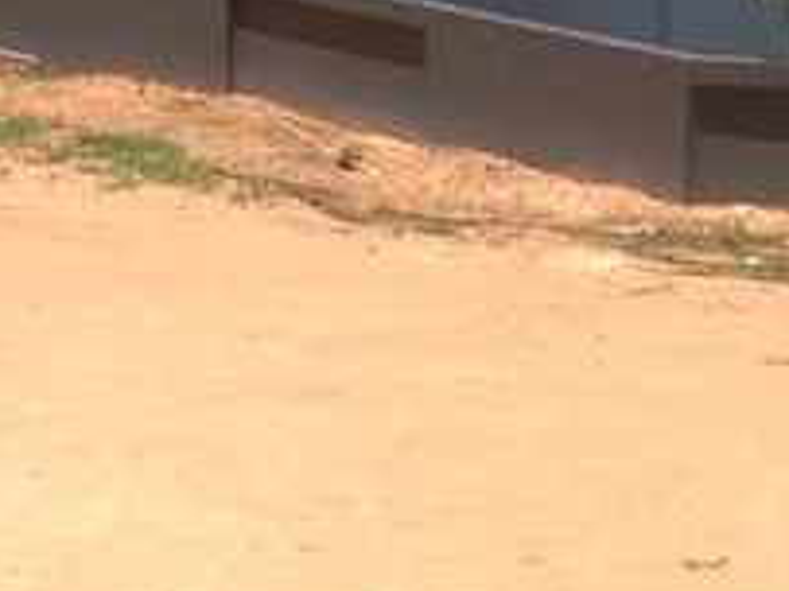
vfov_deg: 7.1
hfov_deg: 9.3
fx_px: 4738
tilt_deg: -7.0
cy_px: -39
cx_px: -385
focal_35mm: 208
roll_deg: +1.4
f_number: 2.4
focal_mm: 4.12
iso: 50
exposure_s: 1/1695
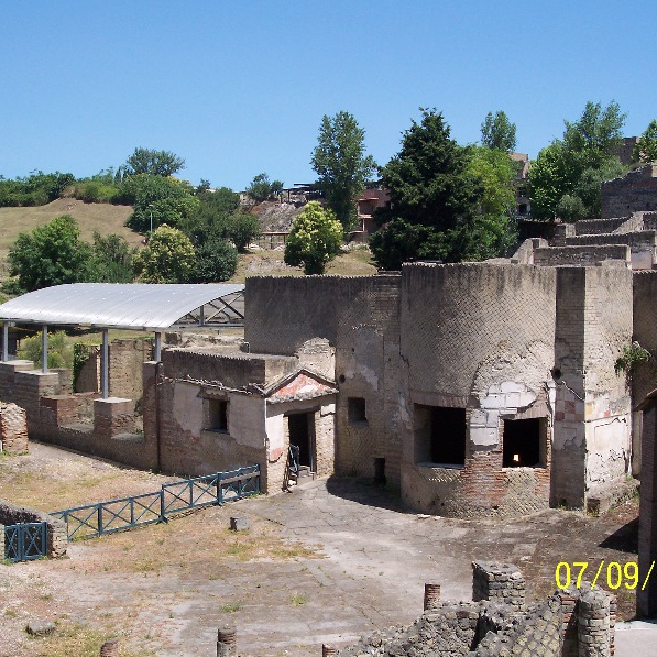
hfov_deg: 37.6
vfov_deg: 37.6
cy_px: 328
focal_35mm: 45
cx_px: 329
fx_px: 966
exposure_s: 1/700
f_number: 4.8
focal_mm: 8
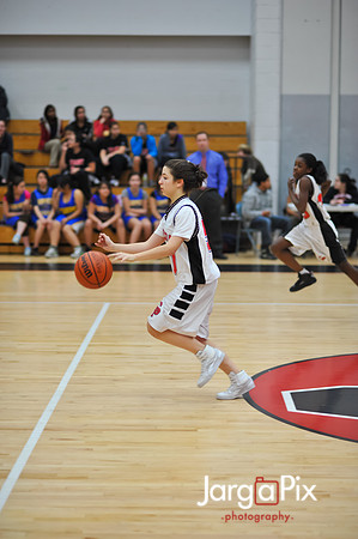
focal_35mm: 85
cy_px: 270
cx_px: 179
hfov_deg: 16.0
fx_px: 1271
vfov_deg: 23.9
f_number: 2
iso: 900
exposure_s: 1/500
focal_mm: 85
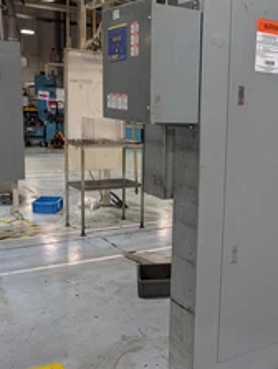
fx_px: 459
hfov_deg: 32.5
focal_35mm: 43
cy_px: 177
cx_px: 232
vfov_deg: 43.8
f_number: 1.68
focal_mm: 6.9
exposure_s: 1/496
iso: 908
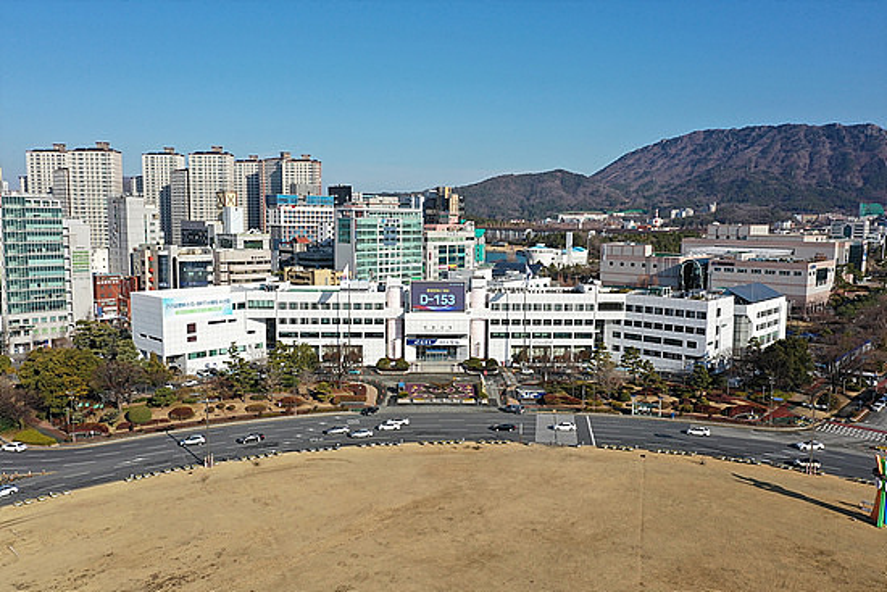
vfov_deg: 46.4
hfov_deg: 65.5
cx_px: 444
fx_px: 690
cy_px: 296
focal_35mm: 28
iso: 100
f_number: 6.3
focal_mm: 10.26
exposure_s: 1/500
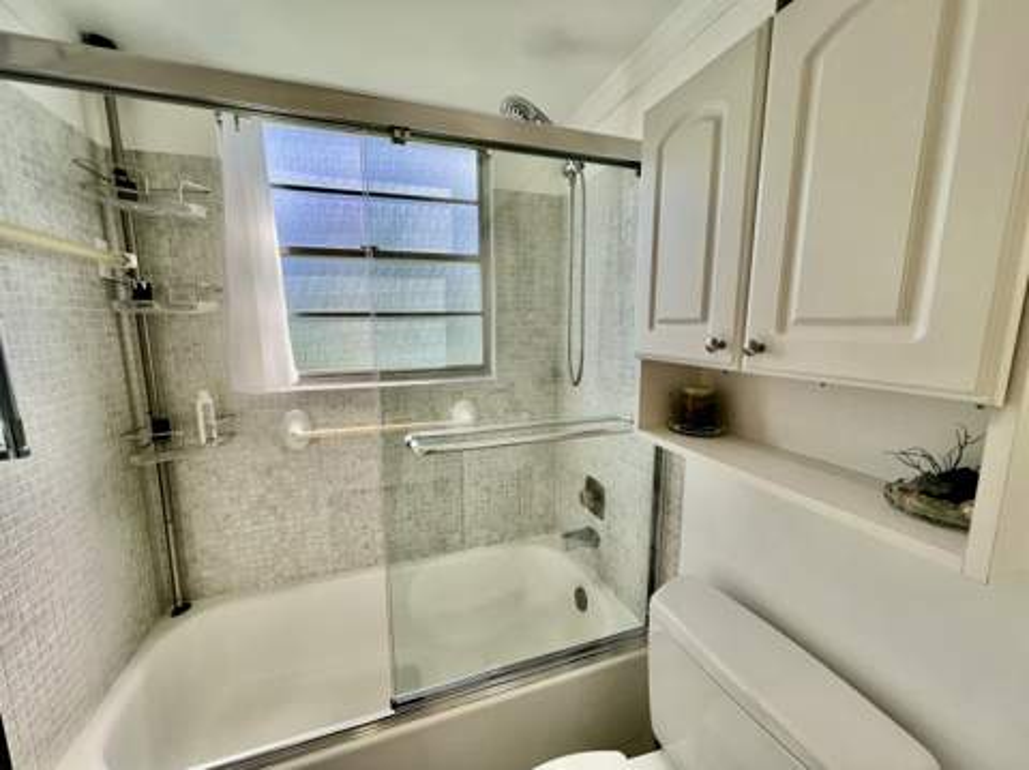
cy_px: 385
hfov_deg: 106.2
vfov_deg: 89.8
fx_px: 386
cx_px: 514
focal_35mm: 13
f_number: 1.8
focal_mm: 1.57
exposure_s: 1/382
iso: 32
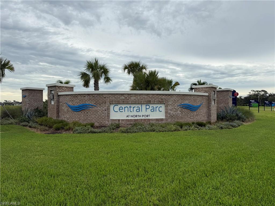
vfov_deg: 56.8
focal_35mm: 24
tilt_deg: +1.0
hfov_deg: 71.6
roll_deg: -0.2
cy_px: 103
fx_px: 191
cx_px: 138
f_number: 1.78
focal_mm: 6.76
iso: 80
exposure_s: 1/1855
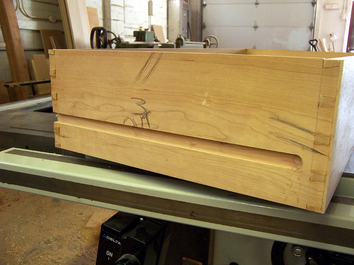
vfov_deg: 42.9
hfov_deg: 55.4
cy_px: 132
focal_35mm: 33
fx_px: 337
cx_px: 177
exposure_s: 1/15
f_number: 3.4
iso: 140
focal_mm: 5.5
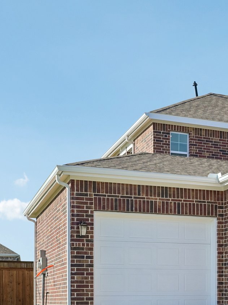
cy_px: 235
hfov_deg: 19.5
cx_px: 289
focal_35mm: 70
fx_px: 615
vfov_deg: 27.3
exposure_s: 1/1250
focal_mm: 30
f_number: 8
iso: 400
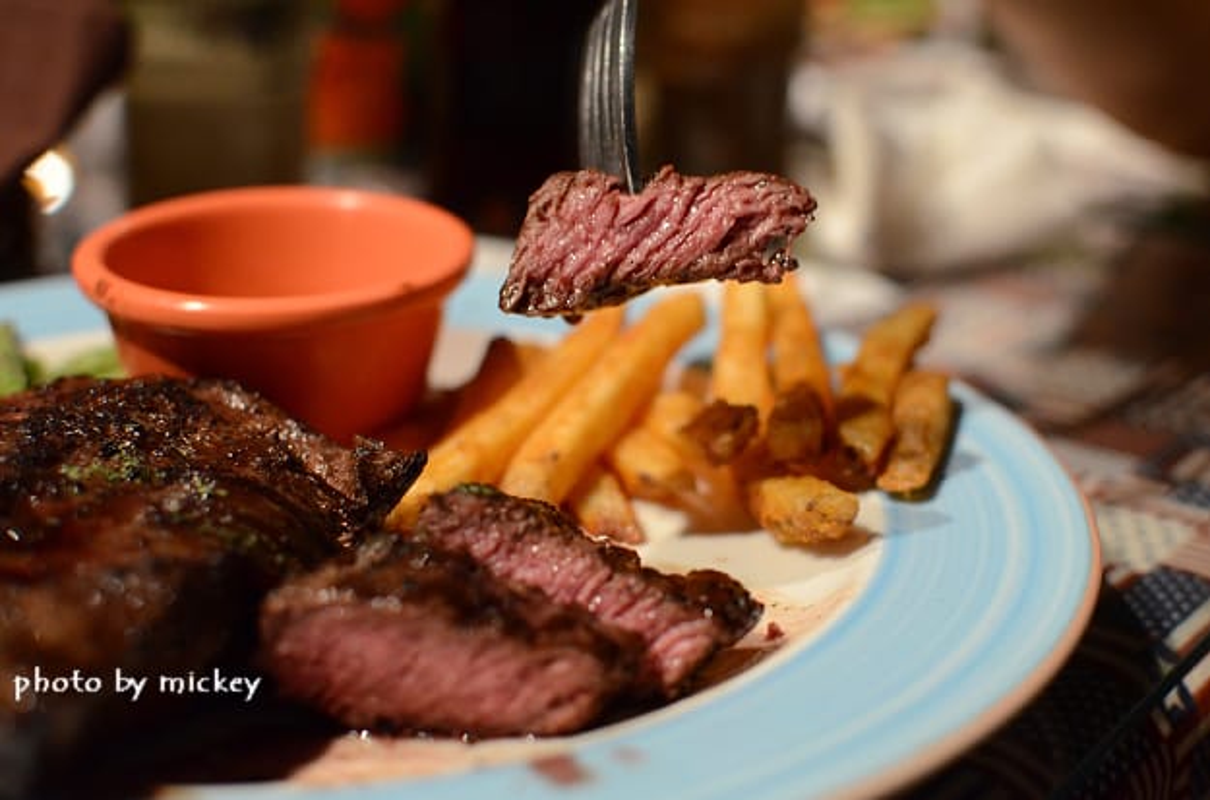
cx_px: 605
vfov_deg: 25.6
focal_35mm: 52
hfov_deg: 37.9
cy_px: 400
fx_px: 1760
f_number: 3.2
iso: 2000
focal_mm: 35
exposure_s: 1/100
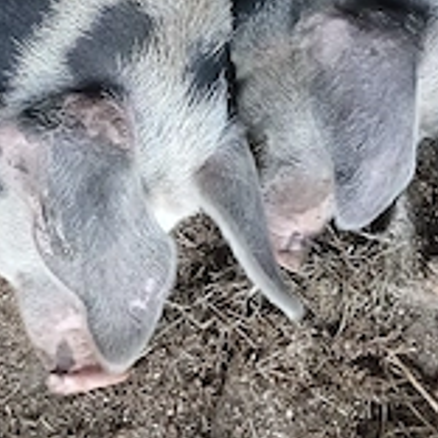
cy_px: -98
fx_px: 873
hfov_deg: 28.1
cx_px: 182
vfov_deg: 25.1
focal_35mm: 61
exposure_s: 1/14.3
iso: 1000
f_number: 1.8
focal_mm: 3.98
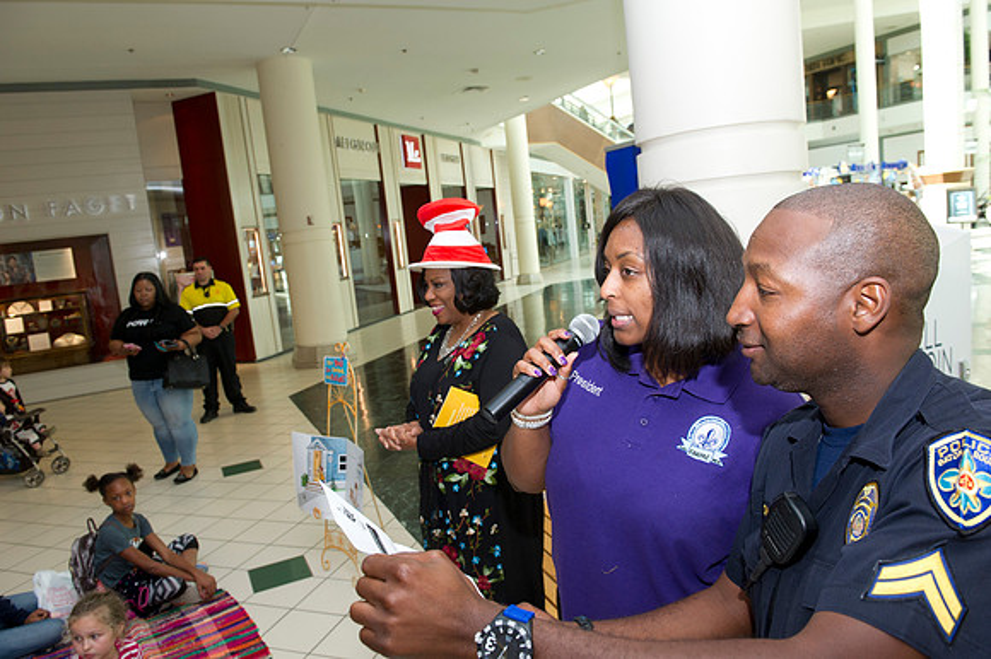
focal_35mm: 26
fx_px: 715
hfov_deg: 69.4
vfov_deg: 49.5
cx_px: 496
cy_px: 330
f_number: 6.3
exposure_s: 1/200
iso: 1250
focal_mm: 26
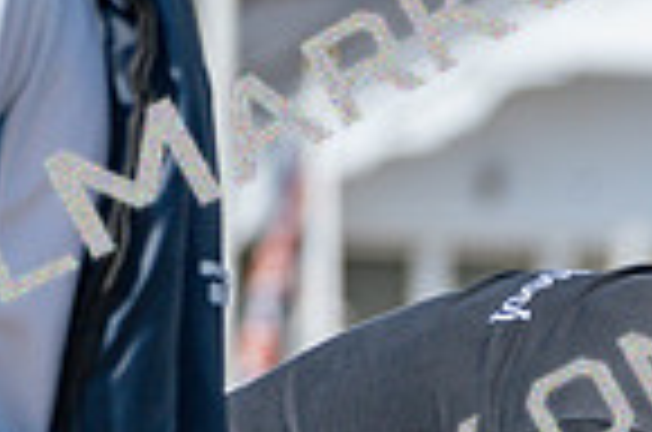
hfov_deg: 2.9
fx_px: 12975
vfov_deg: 1.9
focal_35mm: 718
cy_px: 853
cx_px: 1295
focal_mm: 179
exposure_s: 1/1600
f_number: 5.6
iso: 160
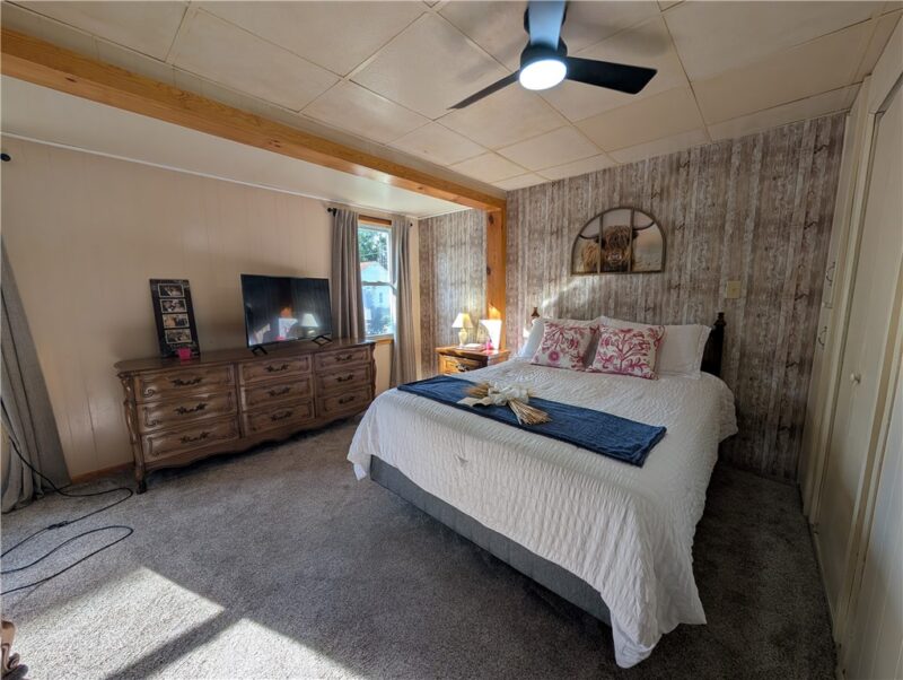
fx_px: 313
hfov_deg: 110.5
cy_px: 340
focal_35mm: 12
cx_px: 452
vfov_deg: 94.6
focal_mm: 2.02
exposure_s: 1/447
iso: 54
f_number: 1.7
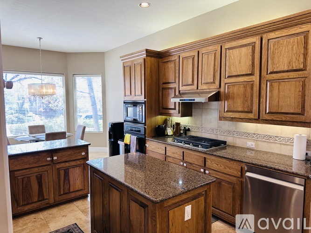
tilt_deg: -4.9
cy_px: 116
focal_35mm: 24
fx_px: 216
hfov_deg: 71.6
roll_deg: +0.5
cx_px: 156
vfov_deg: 56.8
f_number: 1.78
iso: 100
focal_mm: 6.86
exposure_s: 1/120
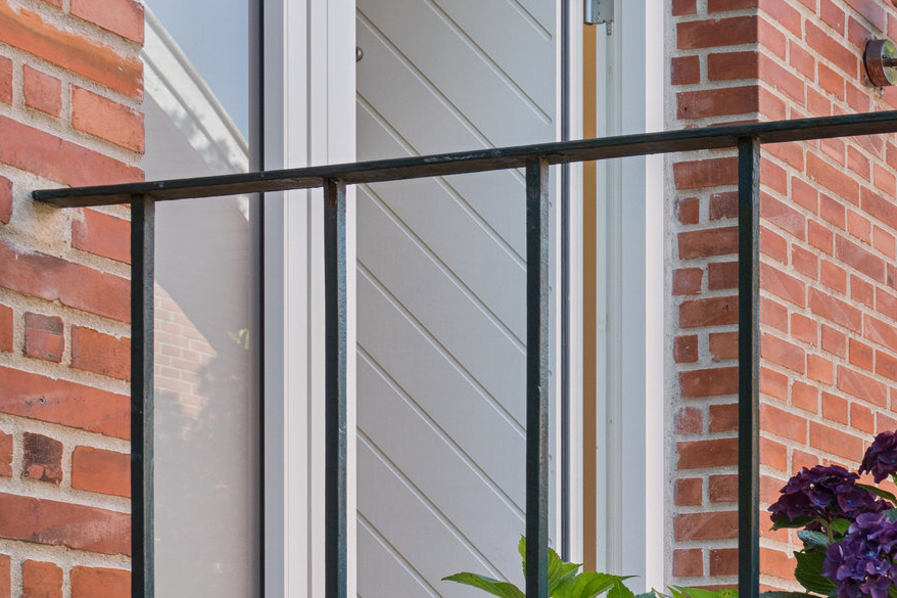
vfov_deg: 15.7
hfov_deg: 20.7
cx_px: 1387
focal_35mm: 82
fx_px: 2043
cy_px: 806
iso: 160
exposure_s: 1/20
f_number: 10
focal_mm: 24
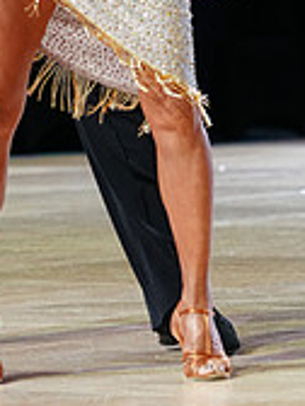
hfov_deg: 3.5
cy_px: -104
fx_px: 4922
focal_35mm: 419
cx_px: -13
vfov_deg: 4.7
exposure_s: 1/320
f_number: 4
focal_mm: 126
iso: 2500
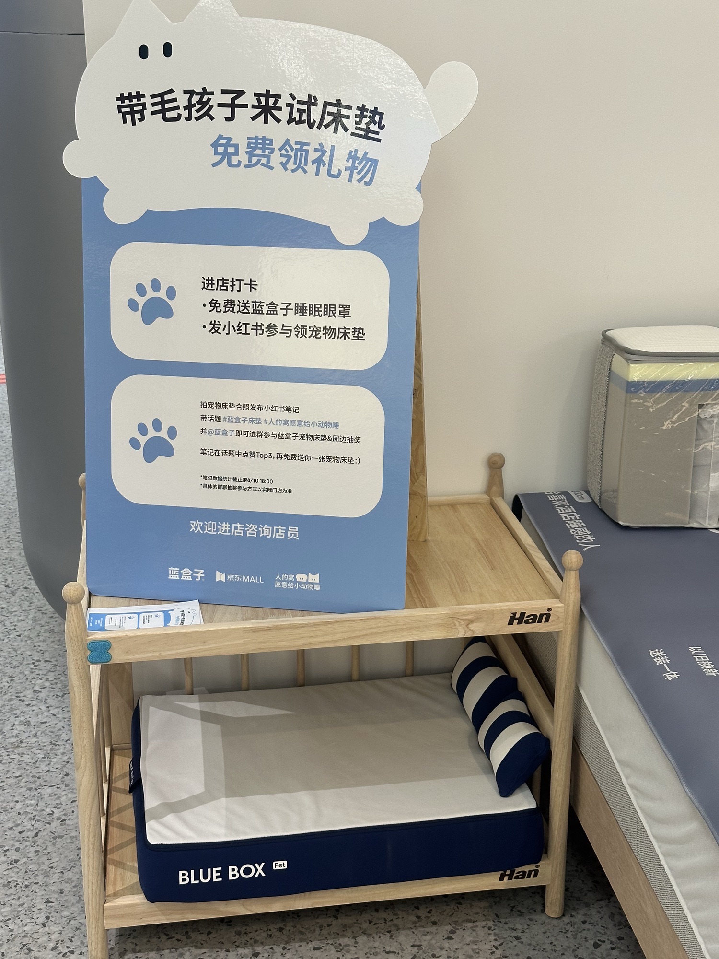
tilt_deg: -19.7
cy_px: 480
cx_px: 360
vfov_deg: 39.7
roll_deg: -0.9
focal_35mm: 48
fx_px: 1329
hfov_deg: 30.3
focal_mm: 6.86
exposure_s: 1/50
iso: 64
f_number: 1.78
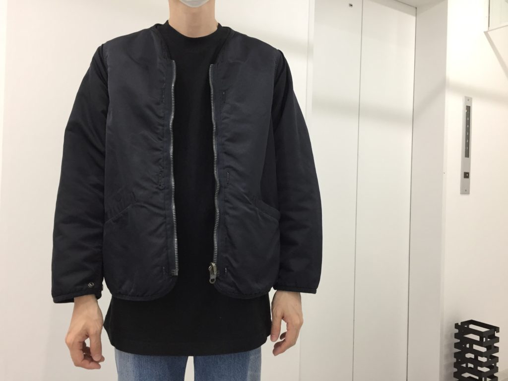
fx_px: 426
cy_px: 190
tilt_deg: -0.4
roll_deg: -1.4
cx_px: 254
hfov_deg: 61.7
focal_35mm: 29
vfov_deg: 48.2
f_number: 2.2
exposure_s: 1/30
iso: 100
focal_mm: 4.15
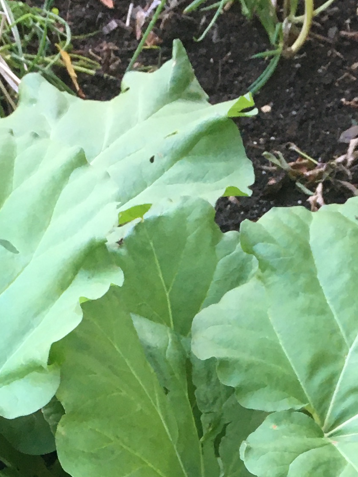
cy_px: 658
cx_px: 132
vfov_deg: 17.3
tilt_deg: -73.2
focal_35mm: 105
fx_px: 1448
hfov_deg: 14.1
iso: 40
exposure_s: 1/30
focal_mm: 4.15
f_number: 2.2
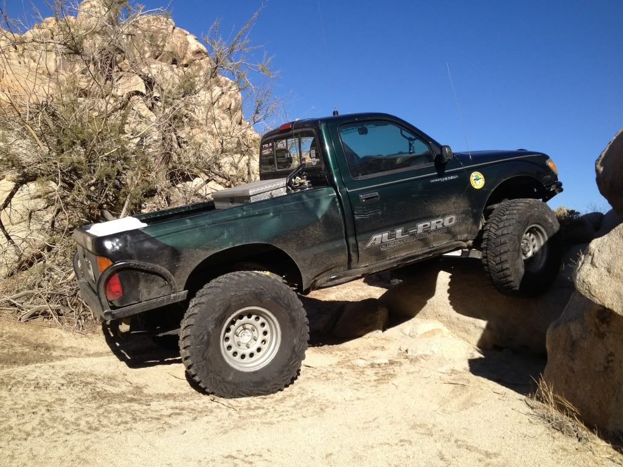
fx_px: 630
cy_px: 234
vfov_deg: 40.7
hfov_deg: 52.6
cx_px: 312
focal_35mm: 35
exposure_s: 1/1672
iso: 50
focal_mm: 4.3
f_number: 2.4
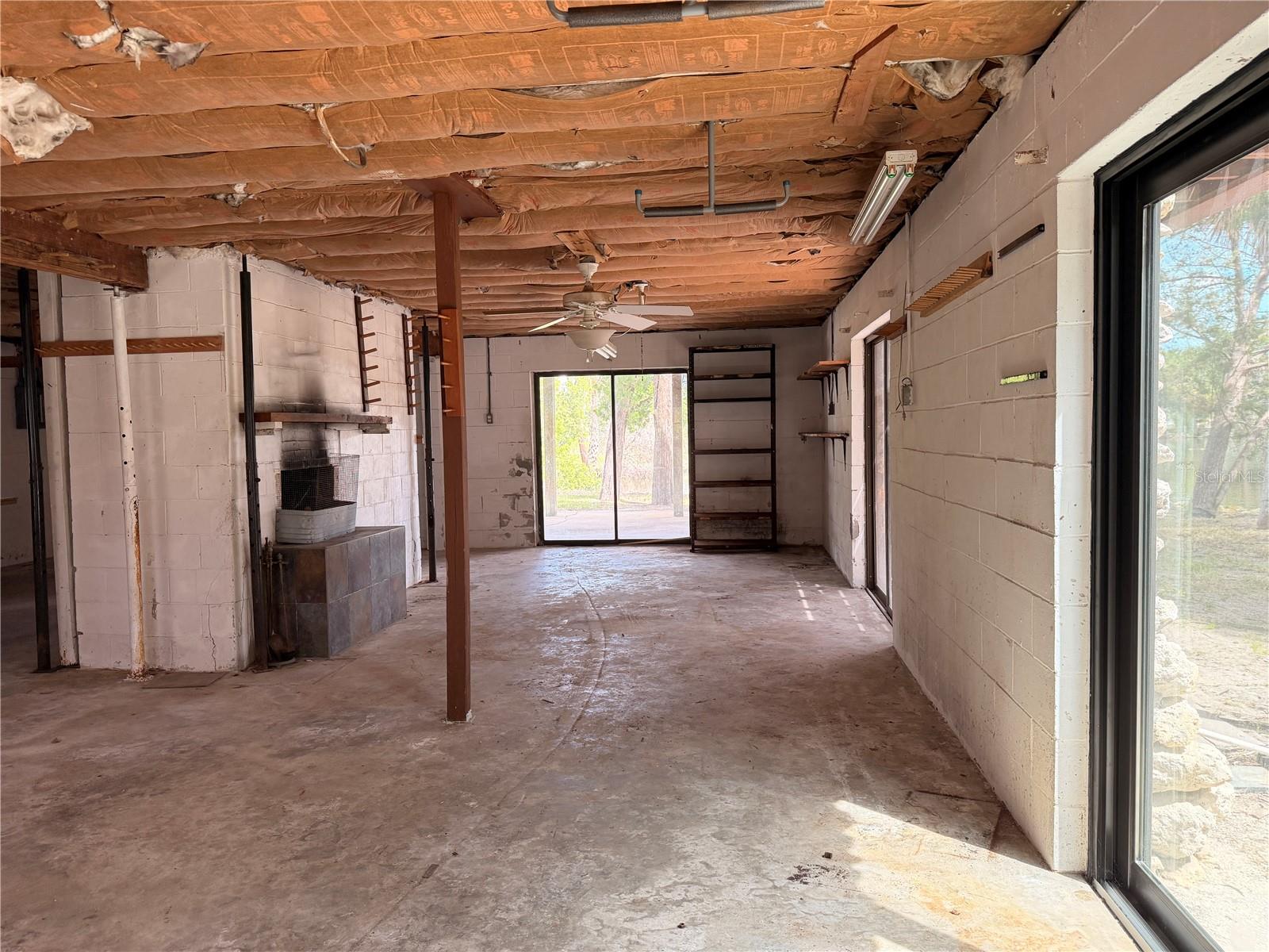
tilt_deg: -3.1
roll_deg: +1.2
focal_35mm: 24
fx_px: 880
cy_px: 476
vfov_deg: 56.8
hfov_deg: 71.6
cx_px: 634
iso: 200
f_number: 1.78
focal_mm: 6.76
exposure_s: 1/200
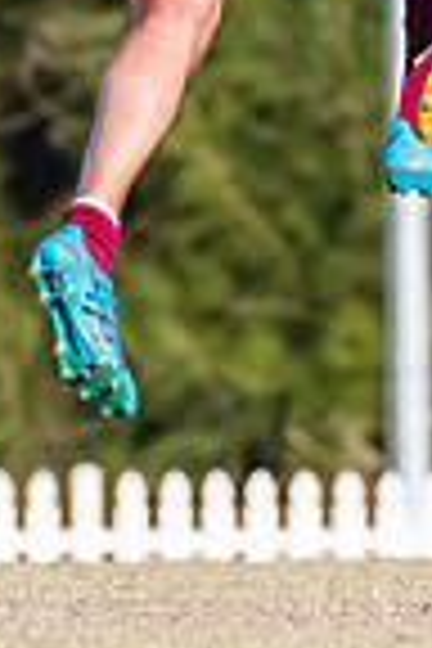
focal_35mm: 2710
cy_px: -272
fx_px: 48776
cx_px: 383
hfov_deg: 0.5
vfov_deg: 0.8
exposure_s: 1/1600
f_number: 8
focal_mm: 420
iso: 800
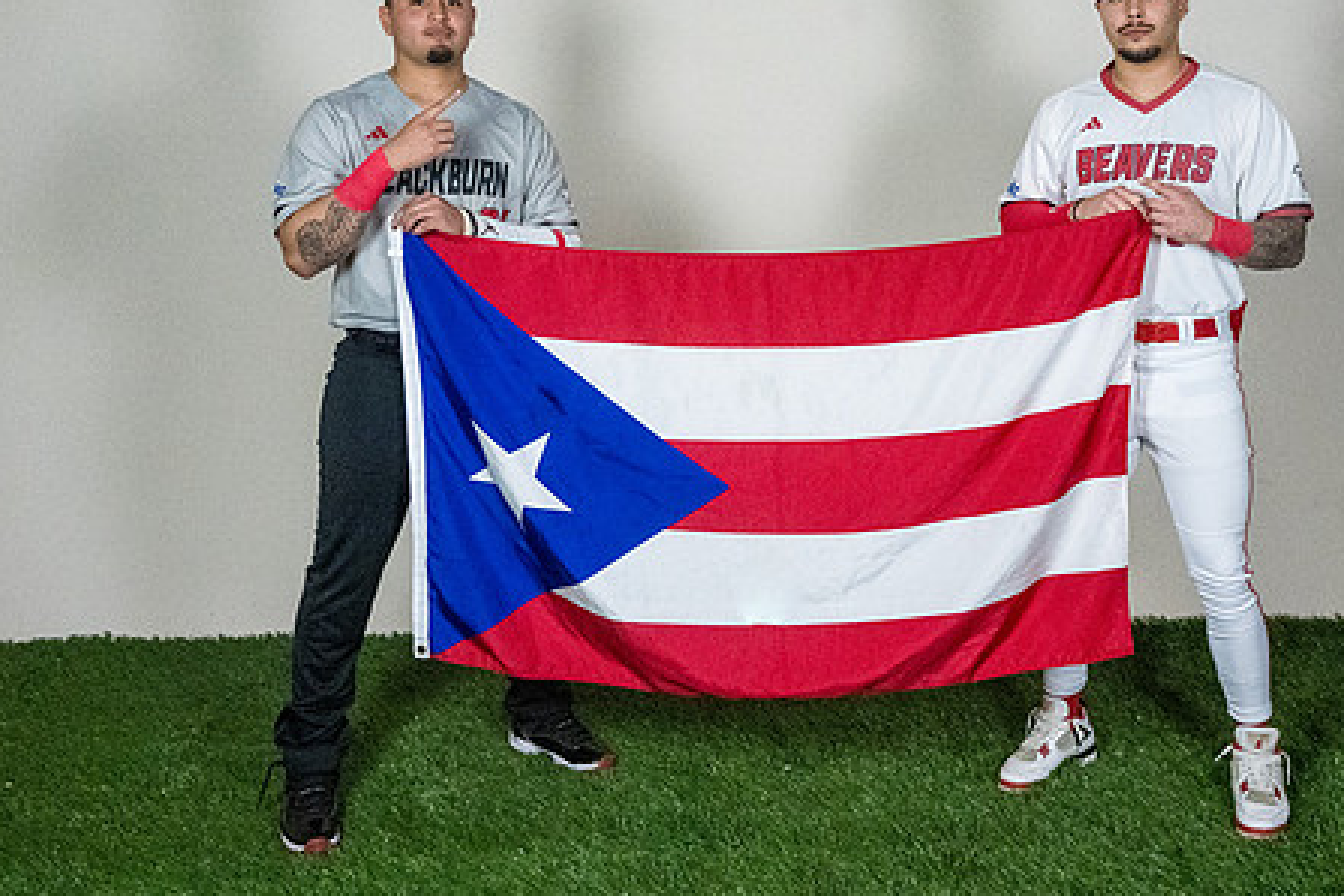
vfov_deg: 32.2
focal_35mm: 41
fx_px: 1531
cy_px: 265
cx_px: 838
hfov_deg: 47.0
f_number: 6.3
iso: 6400
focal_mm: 24
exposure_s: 1/160
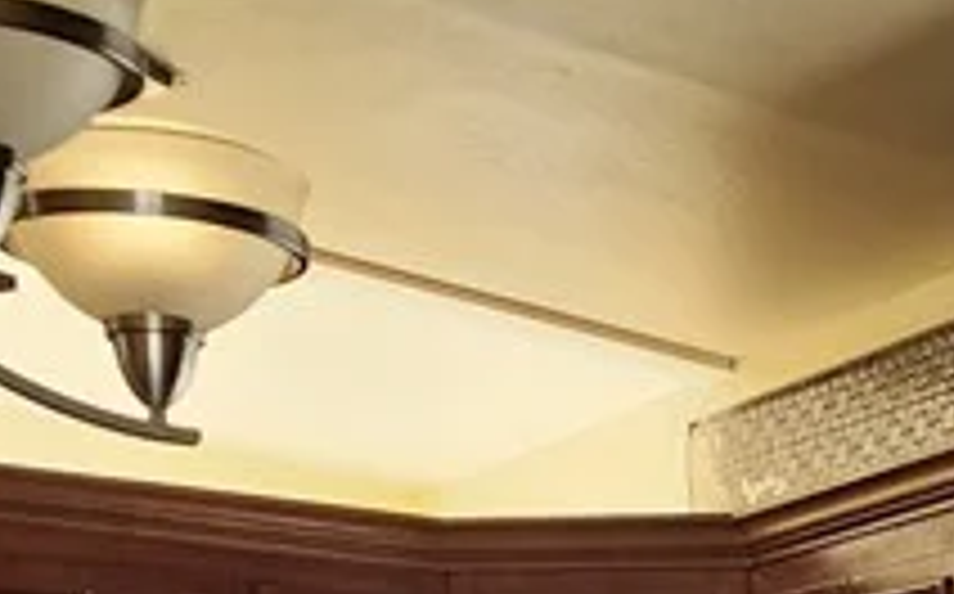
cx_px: 1071
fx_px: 3065
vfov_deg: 10.0
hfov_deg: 17.1
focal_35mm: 118
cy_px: 1323
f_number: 1.8
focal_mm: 6.4
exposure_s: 1/180
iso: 125
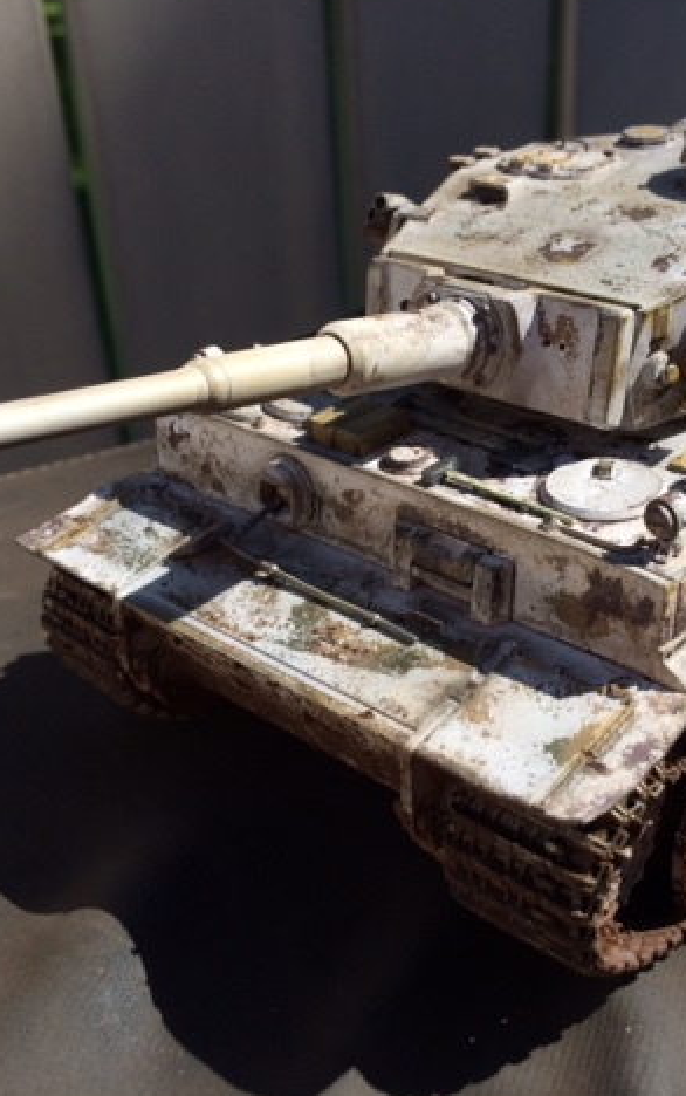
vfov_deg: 47.2
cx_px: 438
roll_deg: +0.9
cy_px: 546
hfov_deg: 30.4
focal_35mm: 42
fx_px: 1255
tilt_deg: -29.2
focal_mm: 4.15
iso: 32
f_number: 2.2
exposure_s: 1/1786
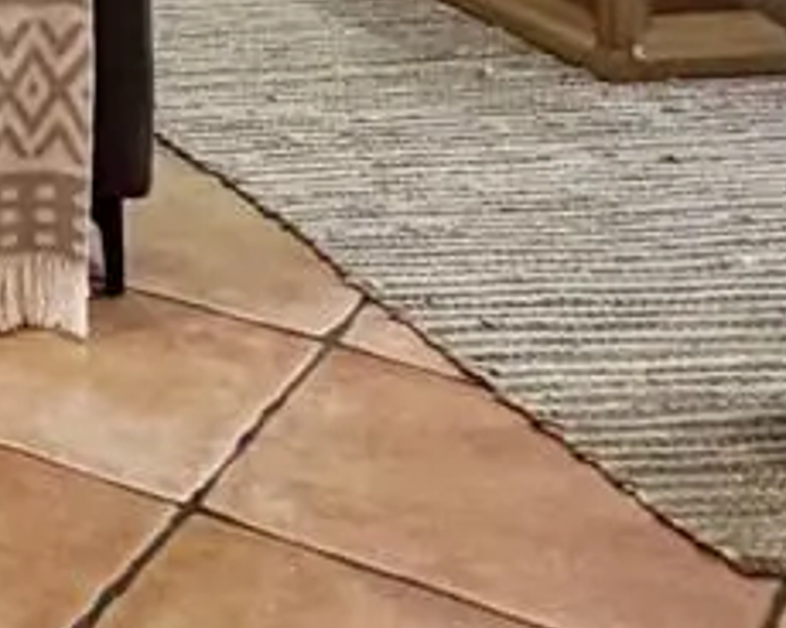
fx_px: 2210
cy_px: -491
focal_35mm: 95
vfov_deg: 14.3
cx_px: -967
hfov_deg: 14.8
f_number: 2.2
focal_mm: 2.22
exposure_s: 1/60
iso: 250
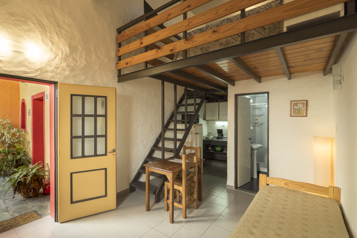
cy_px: 119
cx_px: 170
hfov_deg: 93.2
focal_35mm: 17
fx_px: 169
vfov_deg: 70.5
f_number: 4
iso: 100
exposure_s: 1/60
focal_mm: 16
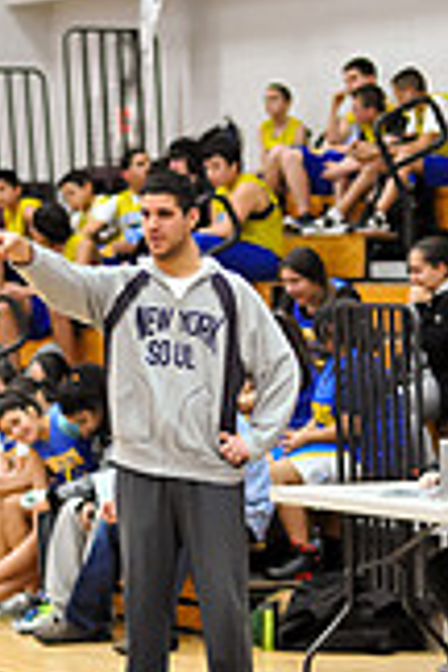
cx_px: 176
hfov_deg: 5.8
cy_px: 386
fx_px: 4405
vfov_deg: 8.7
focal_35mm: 236
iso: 2200
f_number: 2
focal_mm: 85
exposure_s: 1/500
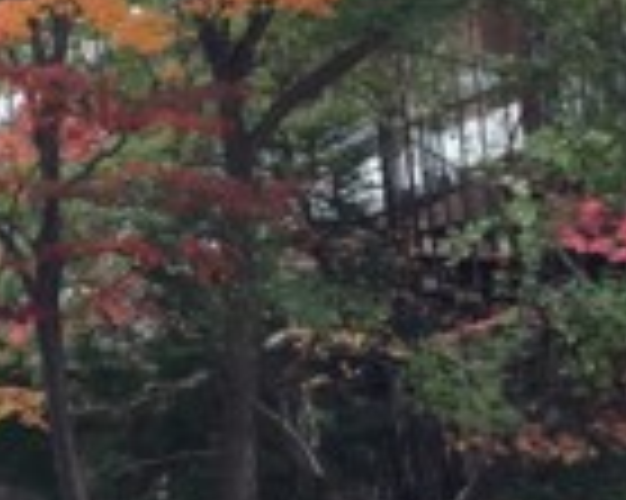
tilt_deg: +14.5
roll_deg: +3.6
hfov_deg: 19.1
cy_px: 23
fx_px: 1814
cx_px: 23
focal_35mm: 98
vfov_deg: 15.5
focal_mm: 3.3
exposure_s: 1/40
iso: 25
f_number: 2.4
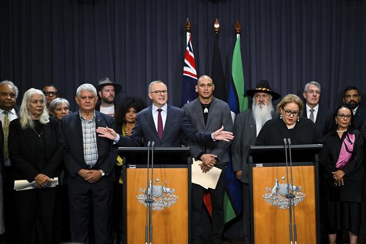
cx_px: 183
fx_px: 386
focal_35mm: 38
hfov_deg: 50.7
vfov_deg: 35.0
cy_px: 122
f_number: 2.8
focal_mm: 38
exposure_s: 1/400
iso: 2500
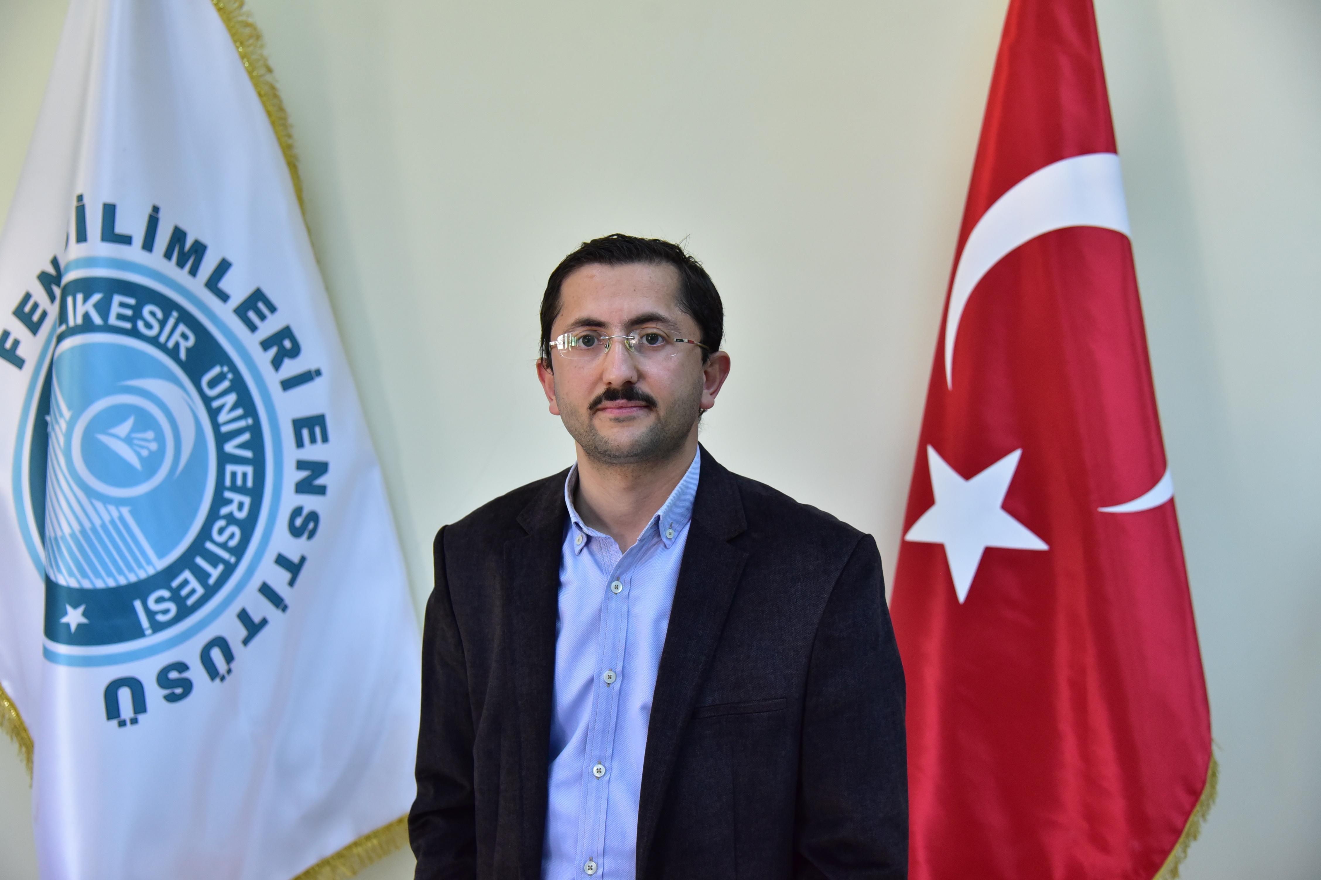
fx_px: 1688
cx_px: 660
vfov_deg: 29.2
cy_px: 440
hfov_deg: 42.7
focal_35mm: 46
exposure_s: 1/400
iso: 2500
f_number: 4
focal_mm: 46
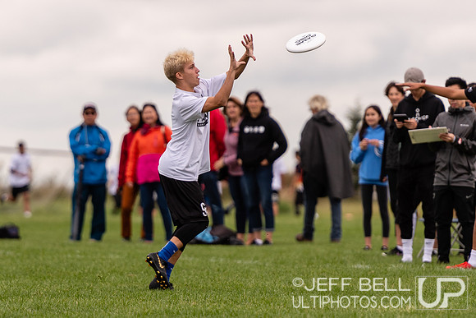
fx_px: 6907
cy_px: 165
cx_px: 202
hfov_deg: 3.9
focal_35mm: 522
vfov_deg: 2.6
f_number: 2.8
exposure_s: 1/1000
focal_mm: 200
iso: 100
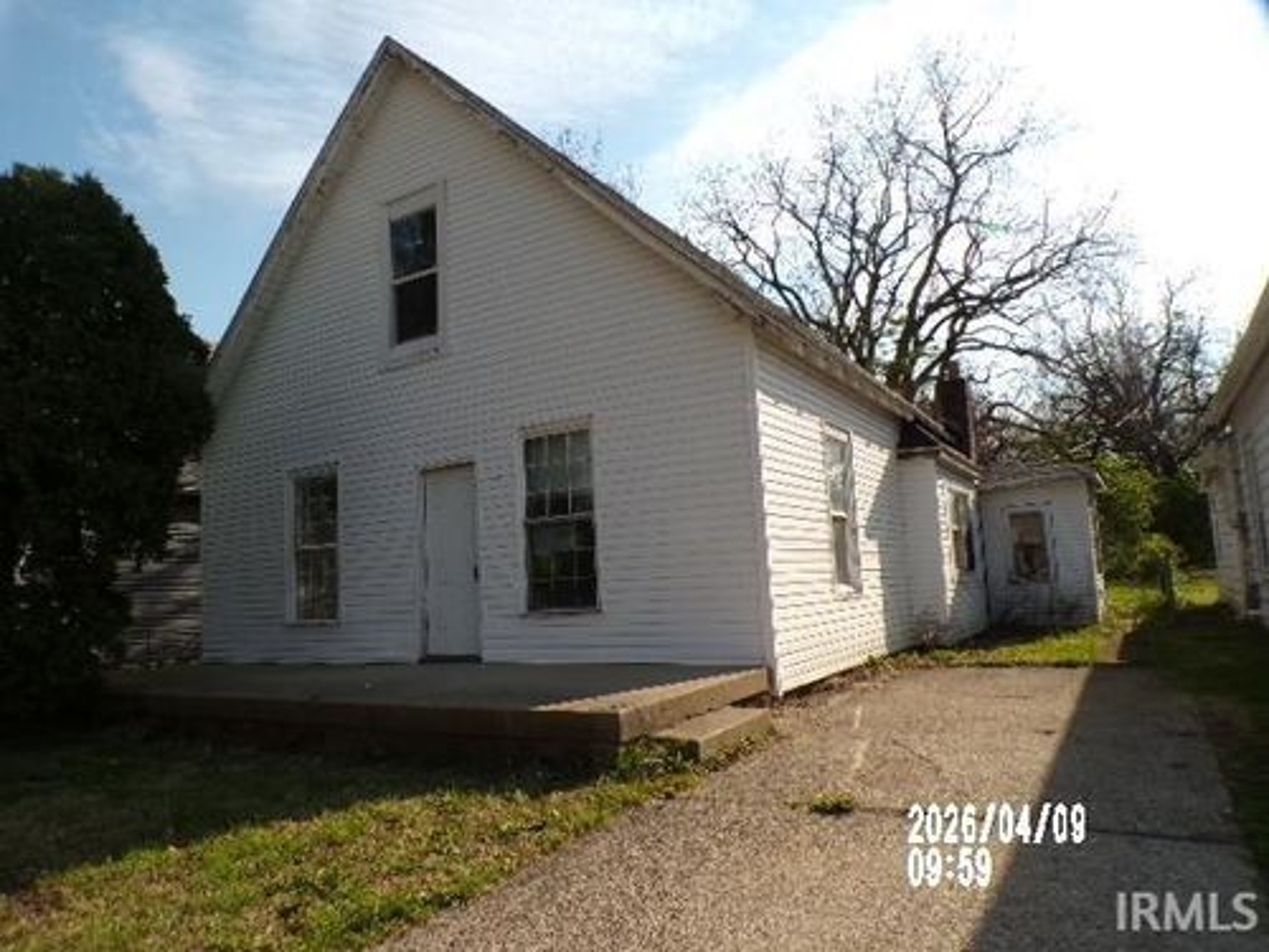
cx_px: 634
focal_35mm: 24
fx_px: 880
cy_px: 476
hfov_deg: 71.6
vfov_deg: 56.8
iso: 100
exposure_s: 1/640
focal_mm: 4.3
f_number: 4.4
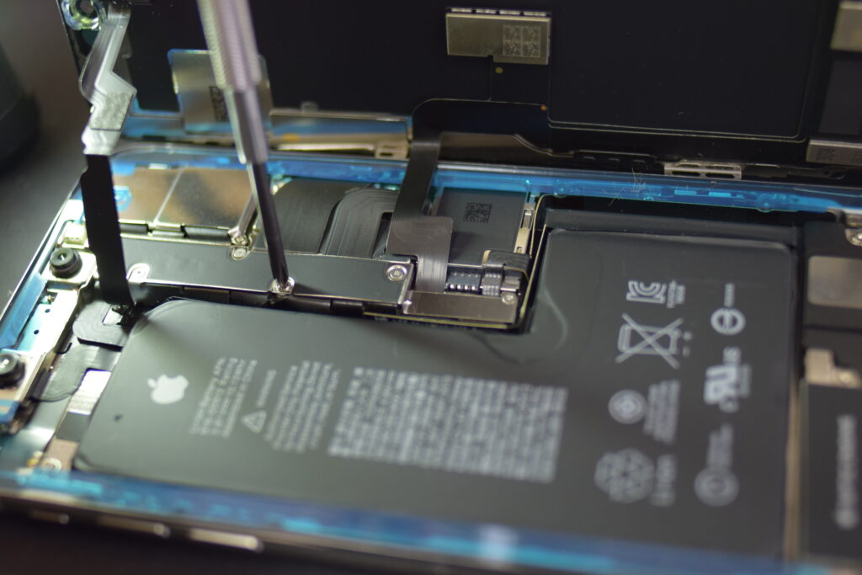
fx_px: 1006
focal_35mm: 42
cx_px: 431
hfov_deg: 46.4
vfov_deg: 31.9
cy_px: 288
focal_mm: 28
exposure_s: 1/125
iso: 800
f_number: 2.8
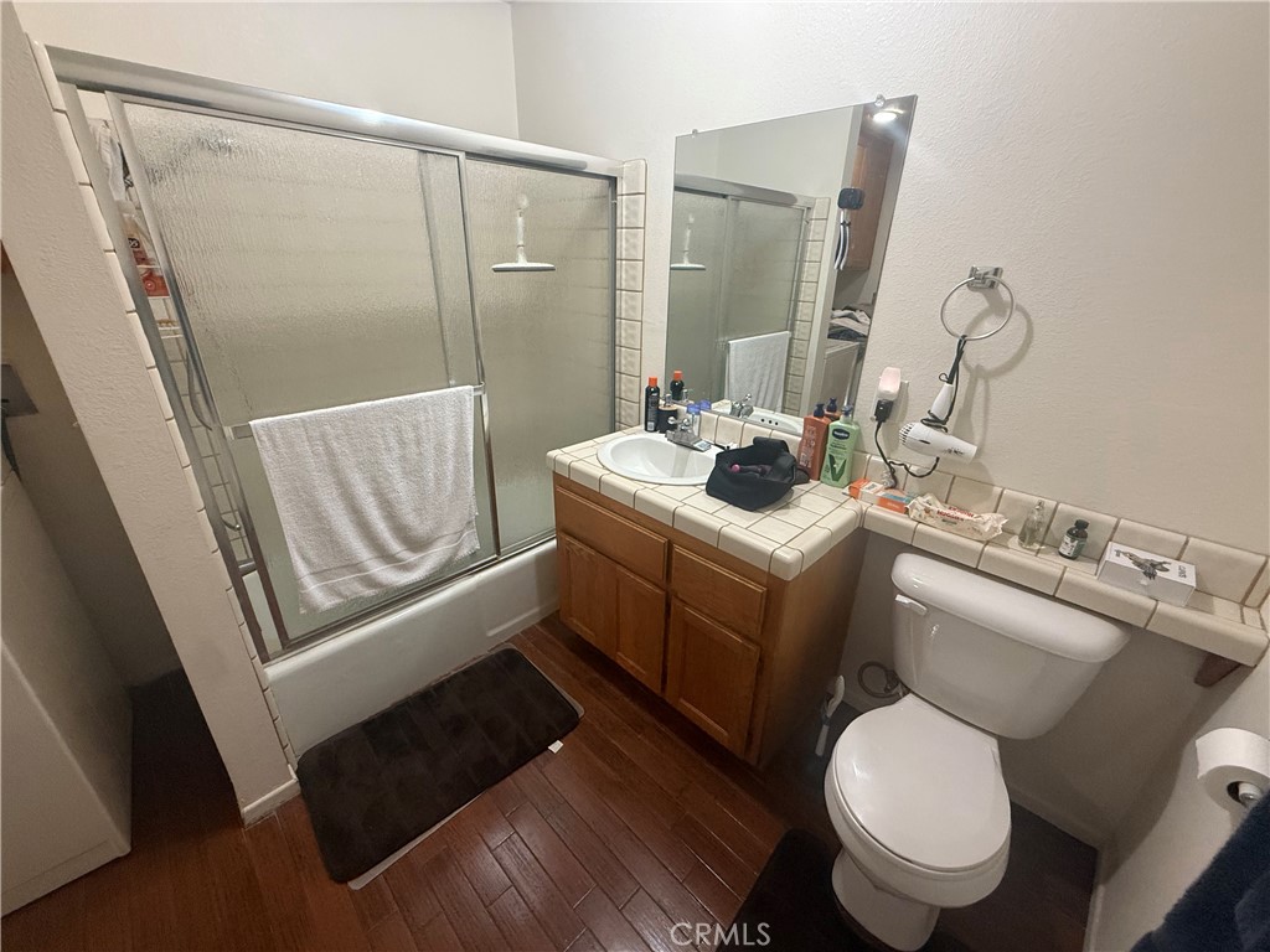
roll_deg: -0.7
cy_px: 476
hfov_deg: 102.1
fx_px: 514
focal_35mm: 14
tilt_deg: -23.4
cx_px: 635
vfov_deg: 85.7
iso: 400
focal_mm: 2.22
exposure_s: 1/60
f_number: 2.2
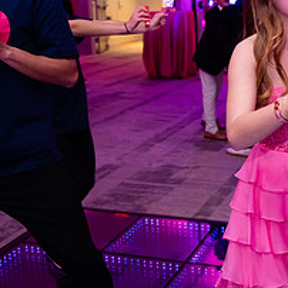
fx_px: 555
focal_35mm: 59
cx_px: 285
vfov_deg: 29.0
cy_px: 123
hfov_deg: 27.5
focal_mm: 24
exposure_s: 1/125
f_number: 3.2
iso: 1250
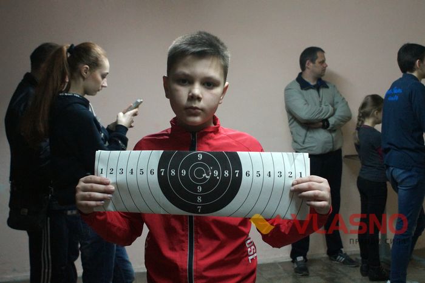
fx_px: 460
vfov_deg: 34.2
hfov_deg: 49.6
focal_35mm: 39
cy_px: 142
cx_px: 212
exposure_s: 1/100
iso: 3200
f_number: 4.5
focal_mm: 26
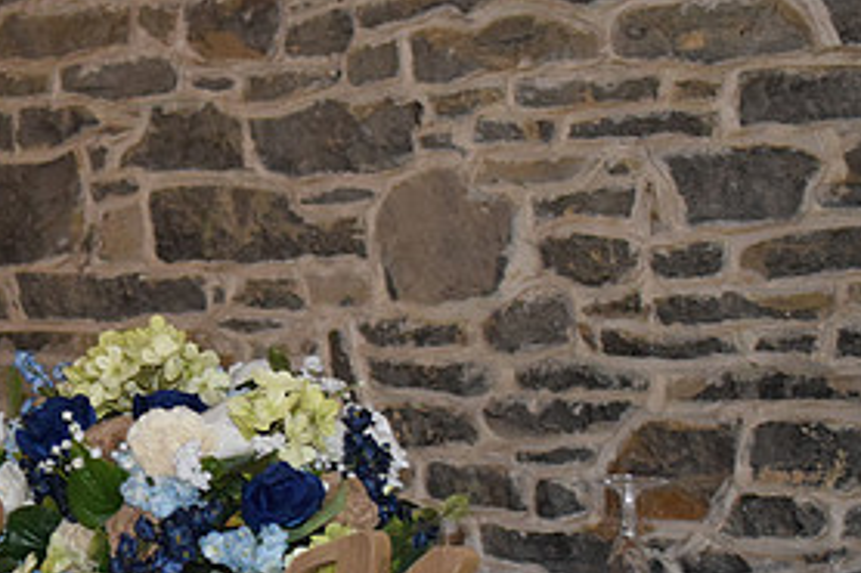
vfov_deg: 14.5
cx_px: 133
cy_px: 417
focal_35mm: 94
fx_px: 2247
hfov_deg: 21.3
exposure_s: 1/60
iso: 2500
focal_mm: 30
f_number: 4.5
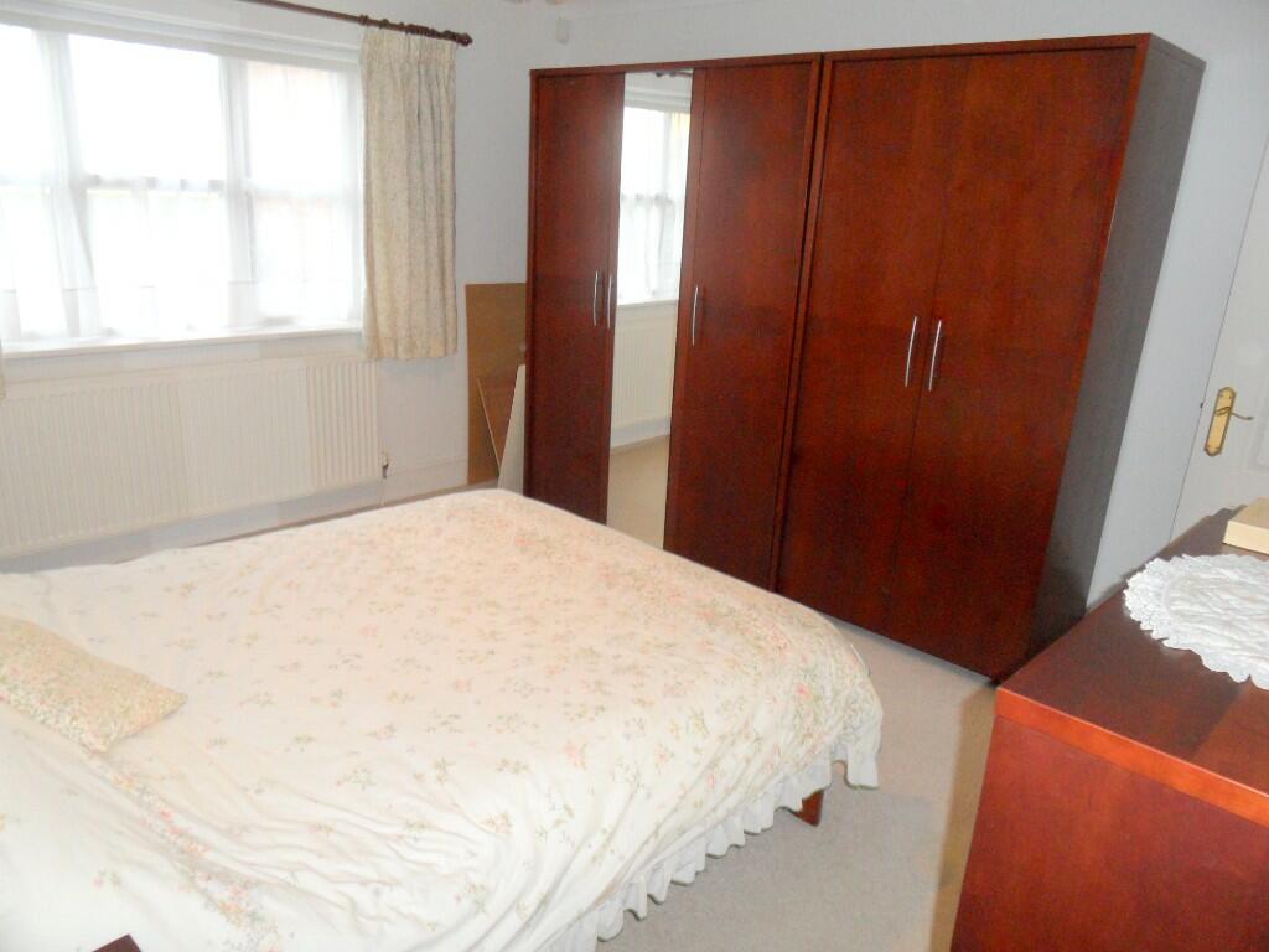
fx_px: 880
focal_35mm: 24
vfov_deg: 56.8
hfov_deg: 71.6
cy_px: 476
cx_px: 634
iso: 200
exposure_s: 1/30
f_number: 3.2
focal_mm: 3.9
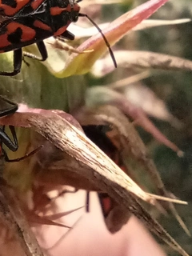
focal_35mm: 56
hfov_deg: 25.4
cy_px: 42
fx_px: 414
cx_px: 22
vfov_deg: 33.1
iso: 320
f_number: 2.25
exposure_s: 1/1095
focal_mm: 3.74
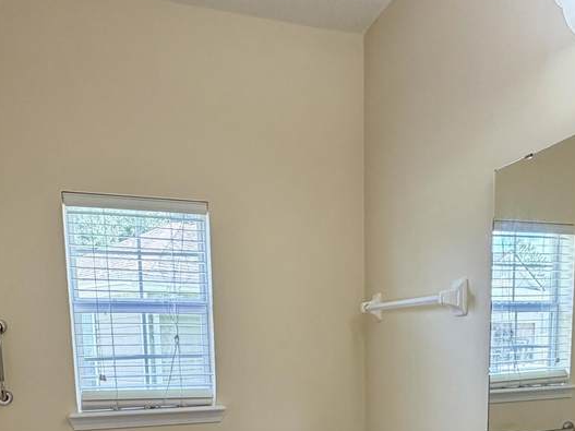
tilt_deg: -7.5
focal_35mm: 34
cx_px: 310
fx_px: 565
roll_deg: +1.2
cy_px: 419
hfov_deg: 53.9
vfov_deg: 37.8
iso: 160
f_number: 2.2
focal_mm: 2.22
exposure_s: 1/120
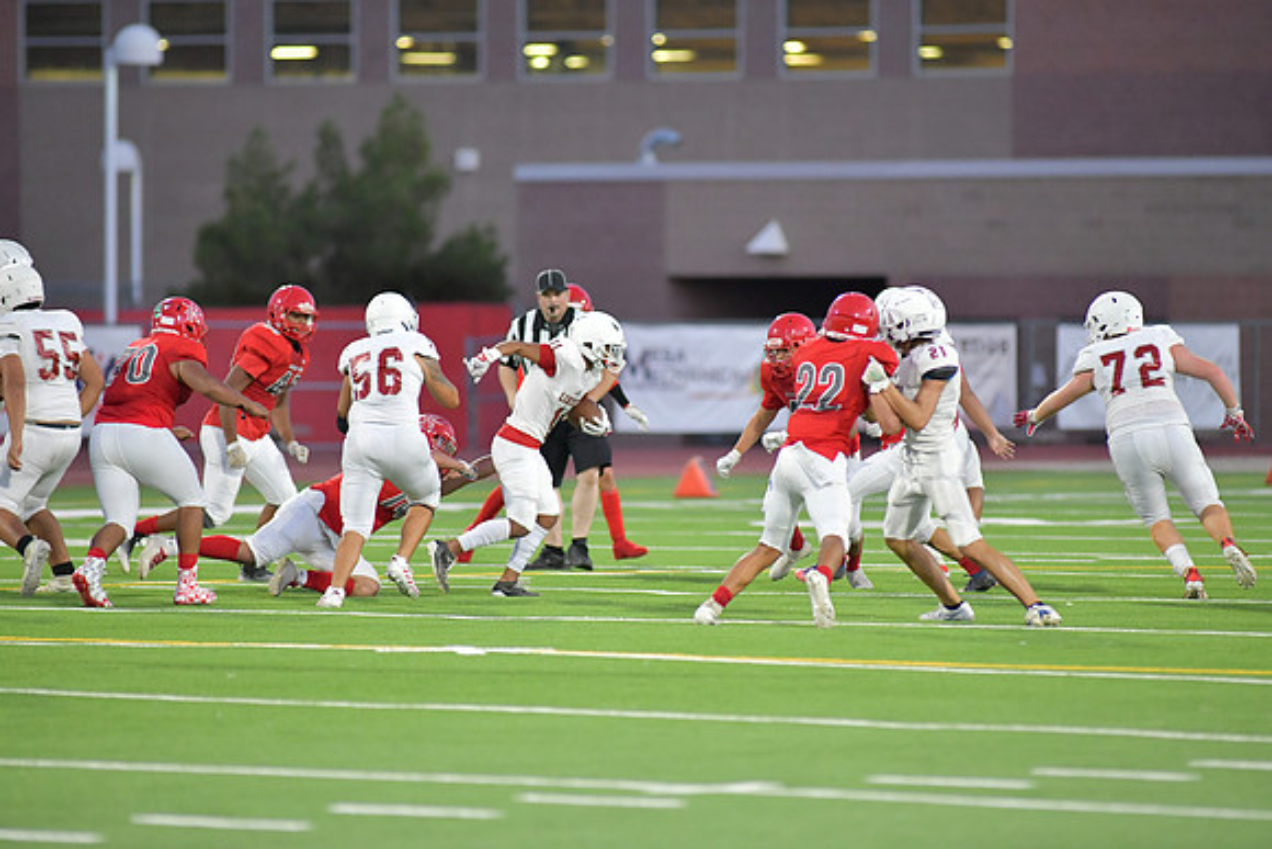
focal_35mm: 300
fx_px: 10602
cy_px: 424
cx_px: 636
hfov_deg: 6.9
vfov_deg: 4.6
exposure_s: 1/1250
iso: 5600
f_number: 3.5
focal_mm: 300
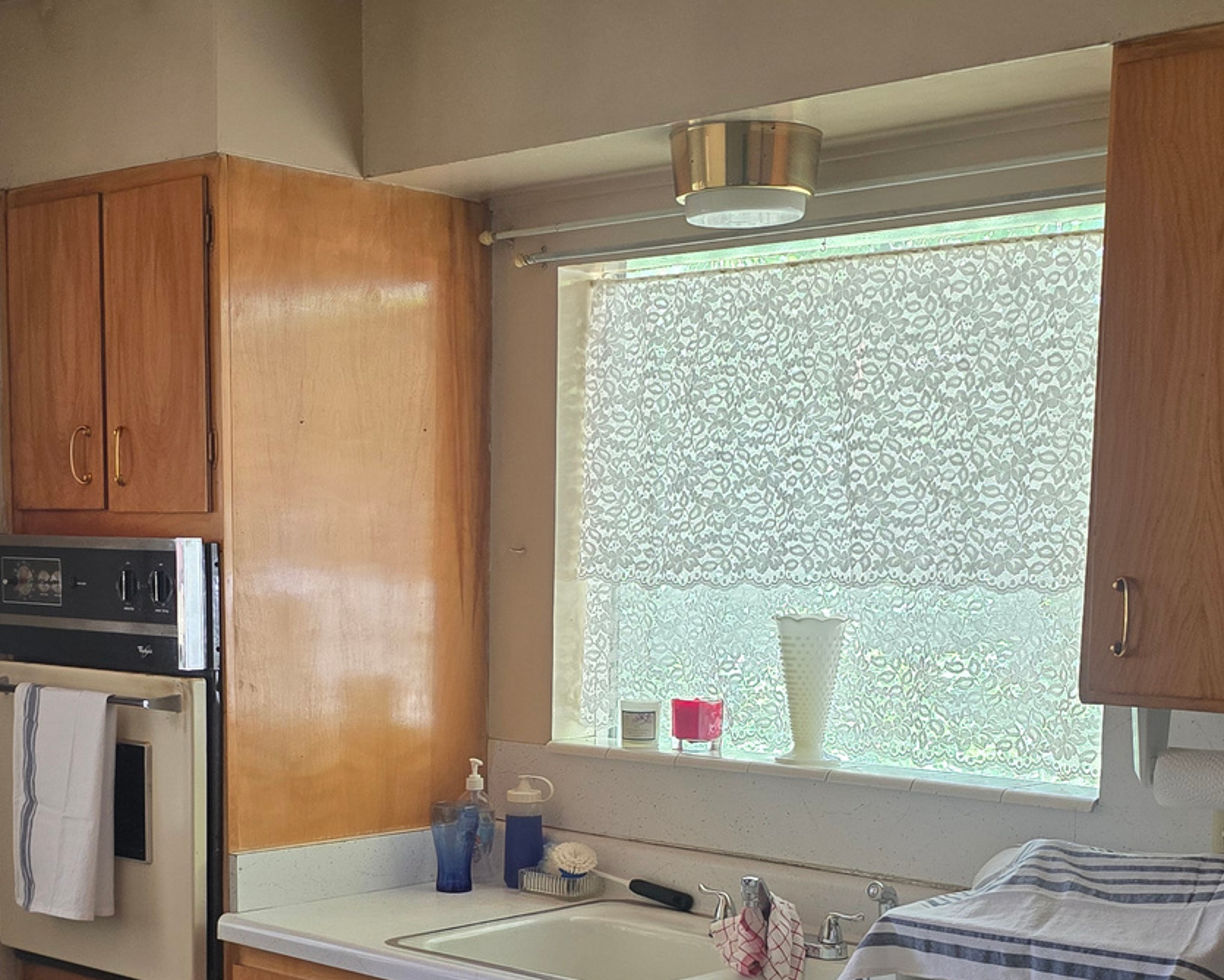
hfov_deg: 34.1
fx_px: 1993
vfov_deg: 27.0
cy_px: 798
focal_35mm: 55
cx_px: 527
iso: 200
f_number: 1.7
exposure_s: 1/120
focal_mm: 6.3
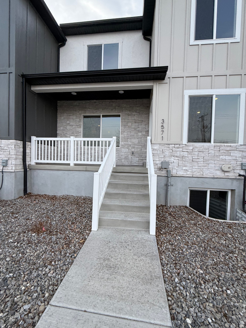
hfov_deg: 85.7
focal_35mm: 14
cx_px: 123
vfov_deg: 102.1
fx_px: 133
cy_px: 164
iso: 50
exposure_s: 1/455
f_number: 2.2
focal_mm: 2.22
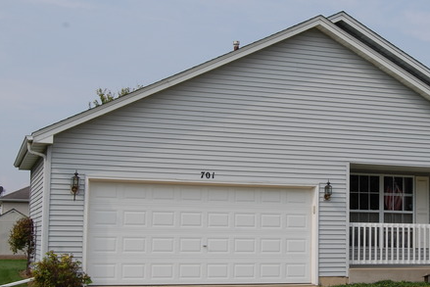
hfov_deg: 29.4
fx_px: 809
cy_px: 169
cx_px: 310
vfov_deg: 20.1
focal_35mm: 68
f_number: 9
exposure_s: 1/320
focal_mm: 31
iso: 200
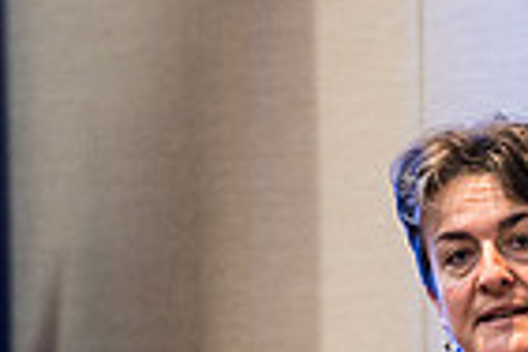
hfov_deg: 2.5
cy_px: 616
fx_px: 12026
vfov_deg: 1.7
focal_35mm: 820
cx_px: 652
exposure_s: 1/125
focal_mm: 200
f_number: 3.5
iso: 3200
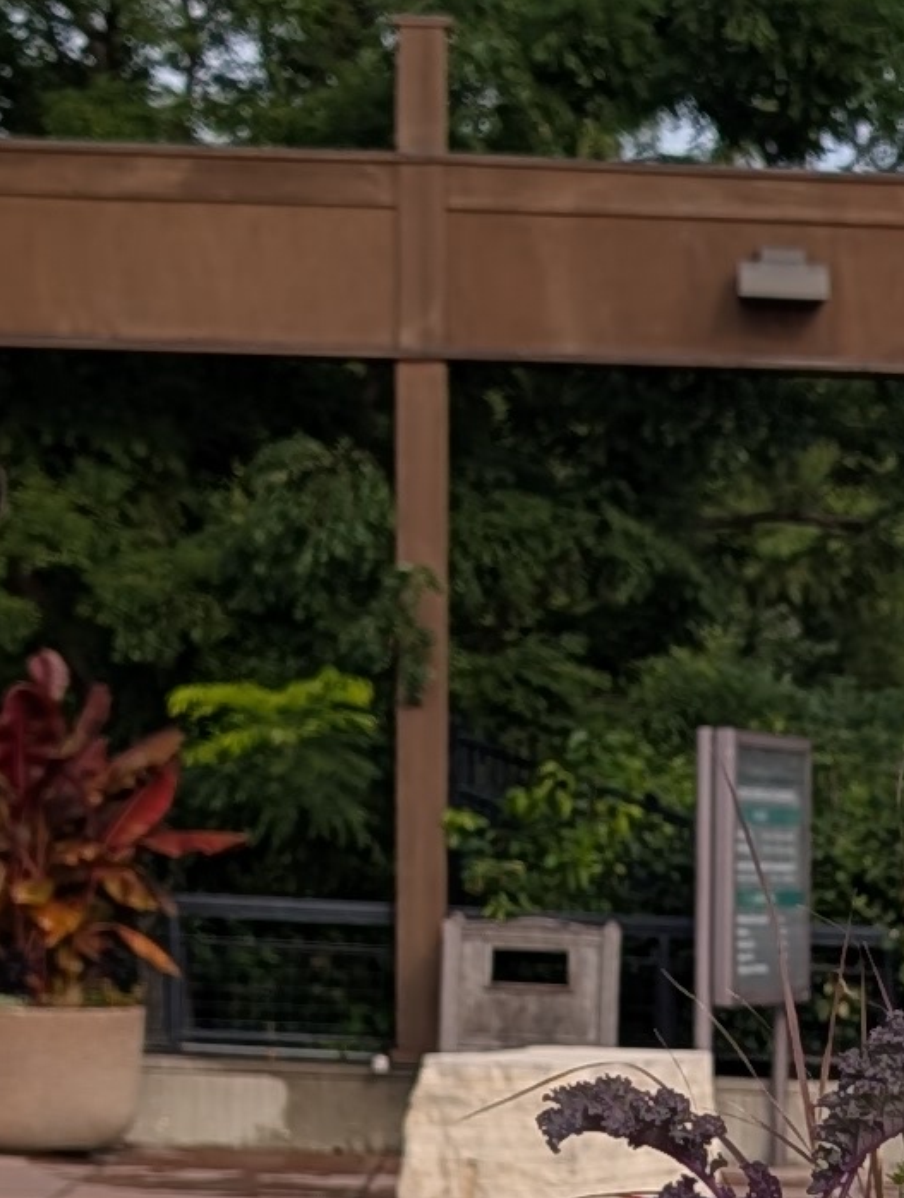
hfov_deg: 10.4
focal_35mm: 140
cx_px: 1190
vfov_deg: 13.9
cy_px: 1191
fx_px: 4859
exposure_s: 1/507
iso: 22
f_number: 1.68
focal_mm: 6.9
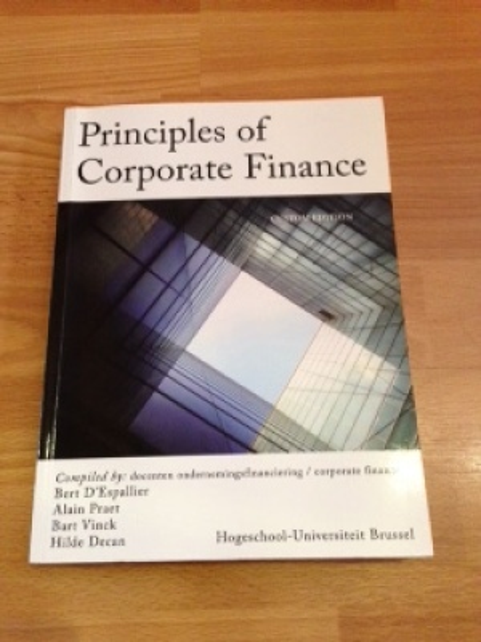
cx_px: 240
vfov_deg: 55.4
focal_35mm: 33
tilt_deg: -71.8
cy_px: 321
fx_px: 611
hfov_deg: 42.9
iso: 500
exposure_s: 1/15
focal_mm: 4.12
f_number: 2.4
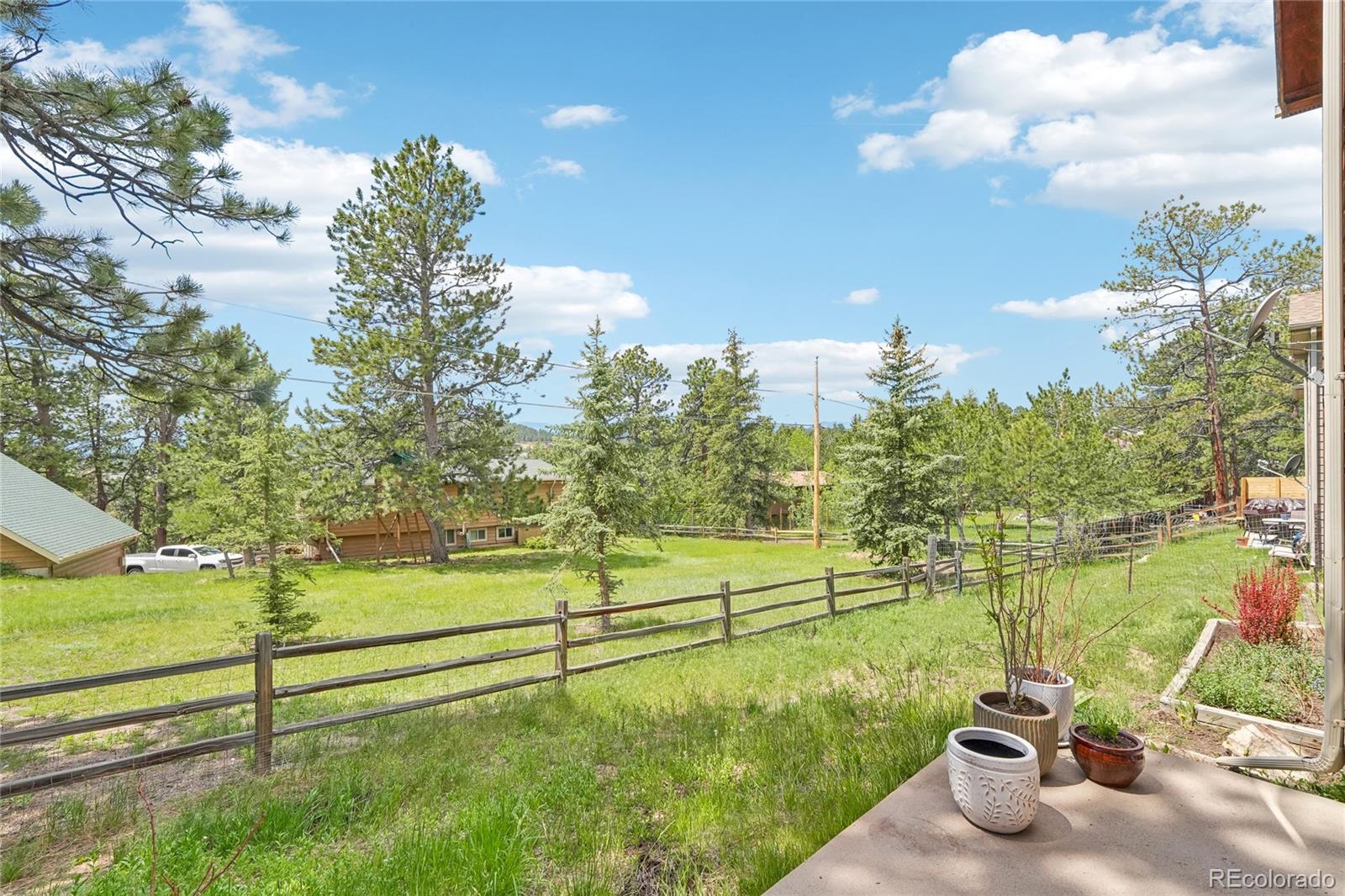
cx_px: 672
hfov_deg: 100.4
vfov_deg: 77.3
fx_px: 560
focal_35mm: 15
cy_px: 448
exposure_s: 1/640
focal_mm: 10
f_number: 8
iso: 800
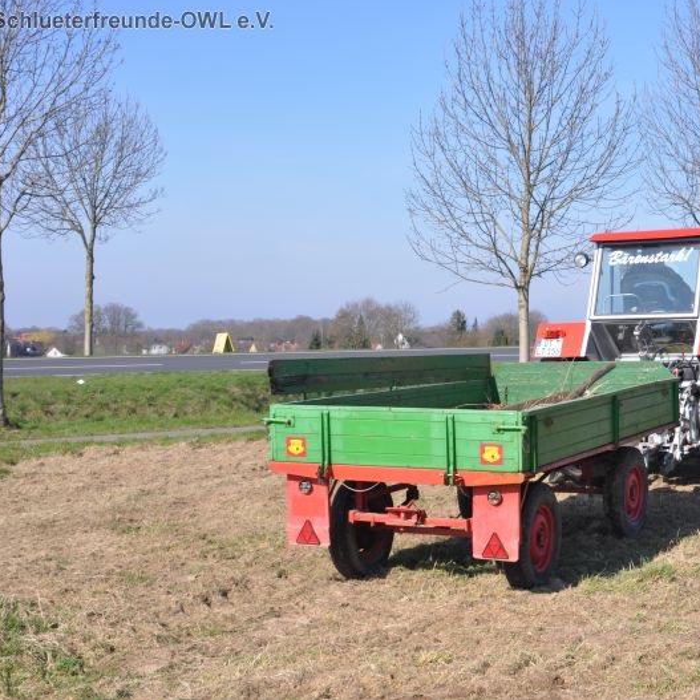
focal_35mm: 58
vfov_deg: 29.6
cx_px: 509
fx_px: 1327
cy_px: 349
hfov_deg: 29.2
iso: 200
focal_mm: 30
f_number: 9
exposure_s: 1/320
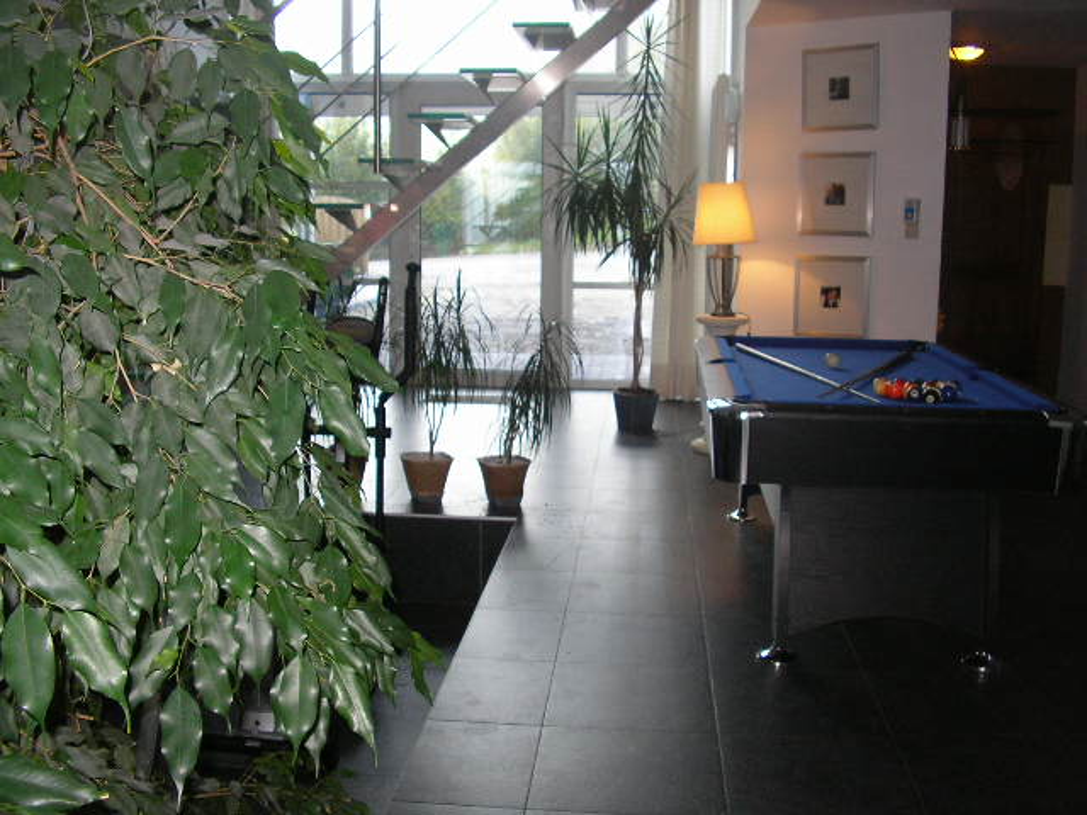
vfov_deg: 37.7
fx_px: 1193
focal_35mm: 38
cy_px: 408
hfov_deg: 49.0
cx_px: 544
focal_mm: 5.8
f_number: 2.9
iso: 100
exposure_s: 1/34.6
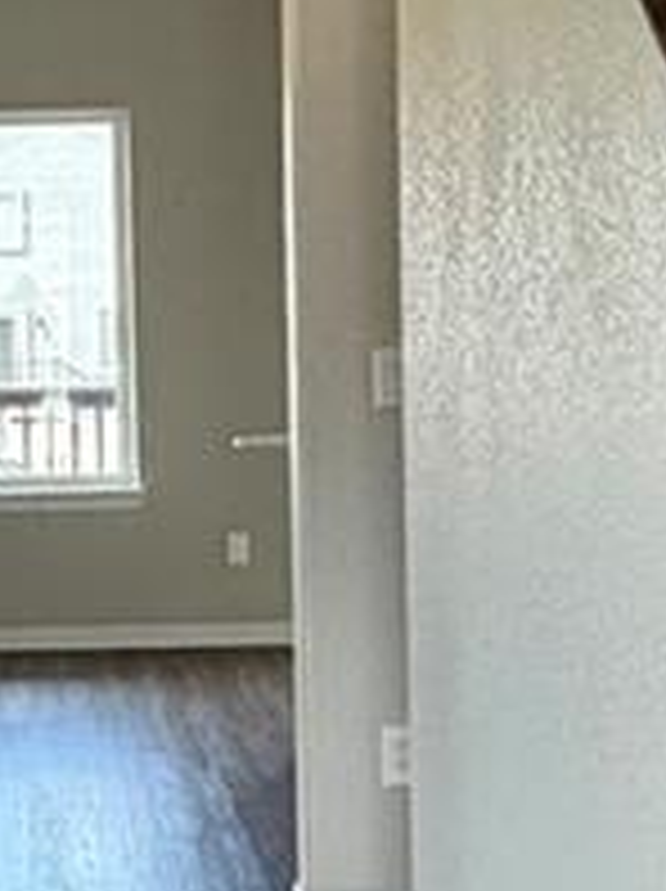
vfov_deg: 19.3
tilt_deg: -2.0
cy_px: 333
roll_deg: +1.3
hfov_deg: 14.2
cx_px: -14
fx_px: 2622
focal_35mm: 102
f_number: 2.2
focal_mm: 2.22
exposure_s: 1/120
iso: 125
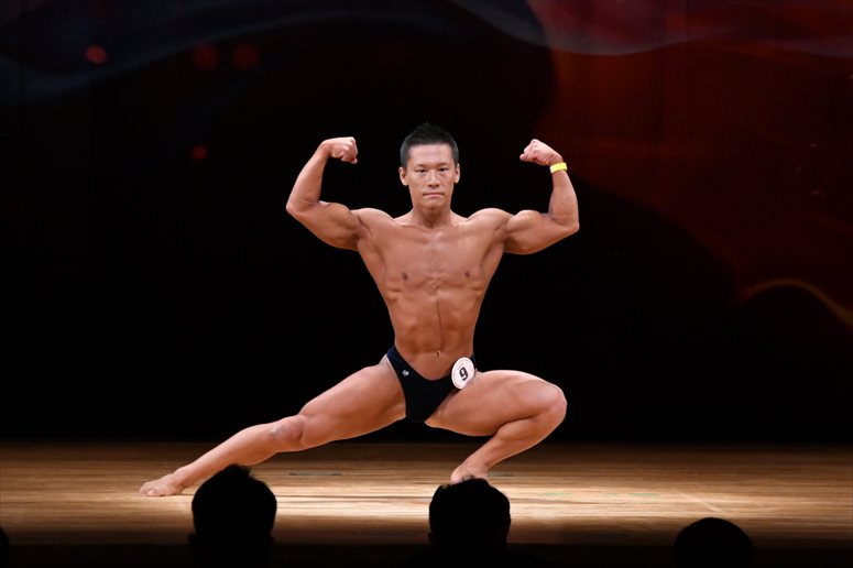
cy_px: 284
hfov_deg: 7.6
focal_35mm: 270
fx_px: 6394
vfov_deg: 5.1
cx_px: 426
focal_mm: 180
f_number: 5.6
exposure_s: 1/400
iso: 3200
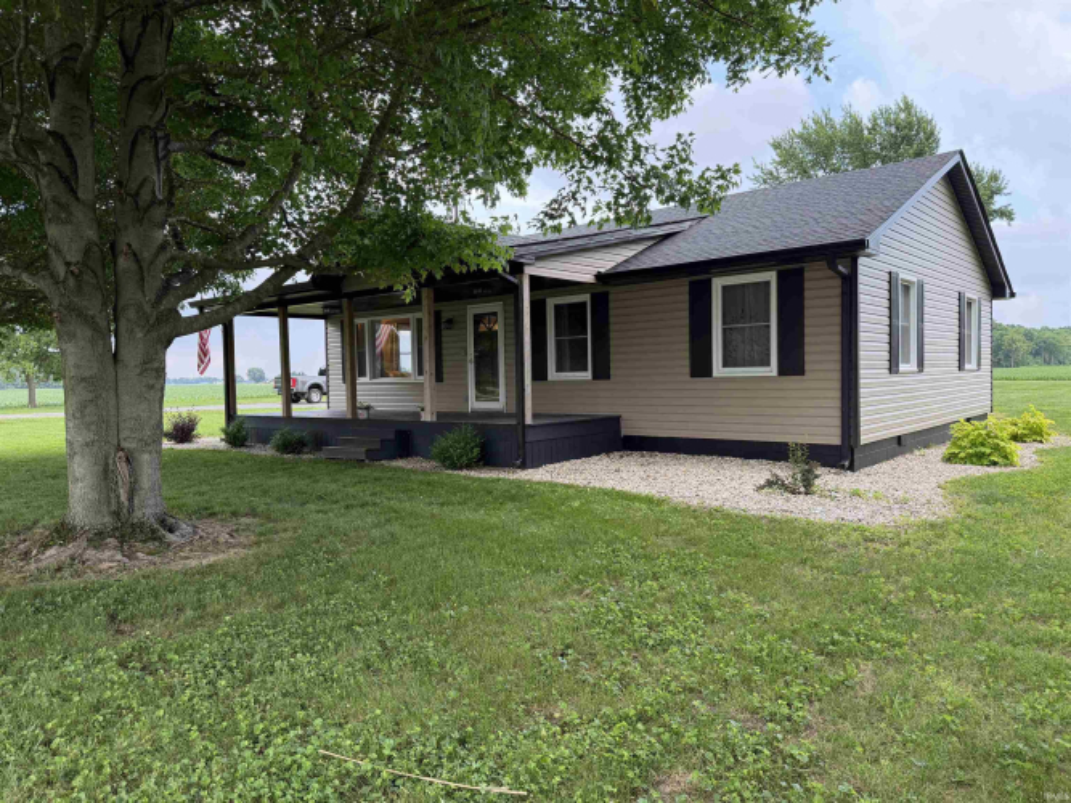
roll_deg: +0.9
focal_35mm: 24
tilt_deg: -2.4
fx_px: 742
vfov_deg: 56.8
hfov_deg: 71.6
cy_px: 402
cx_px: 536
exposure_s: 1/183
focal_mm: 6.76
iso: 80
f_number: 1.78
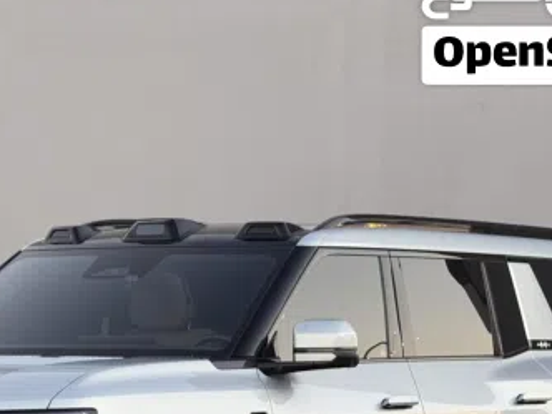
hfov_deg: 8.6
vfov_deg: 6.4
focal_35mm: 231
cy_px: 324
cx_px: 171
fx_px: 3684
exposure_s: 1/49
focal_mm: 15.66
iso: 250
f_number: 2.8
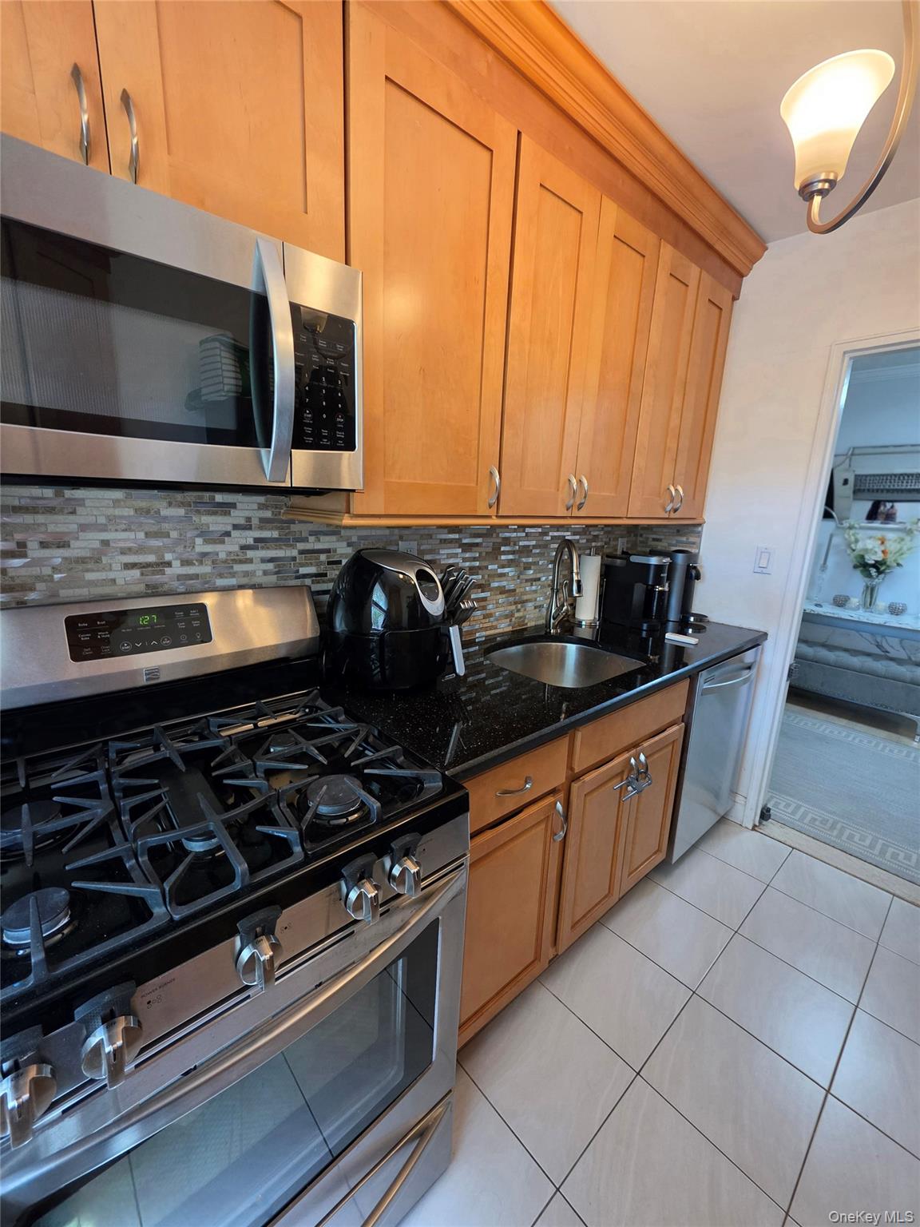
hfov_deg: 89.9
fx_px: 461
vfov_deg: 106.2
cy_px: 614
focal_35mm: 13
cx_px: 460
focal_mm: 2.2
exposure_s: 1/60.2
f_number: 1.9
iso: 200
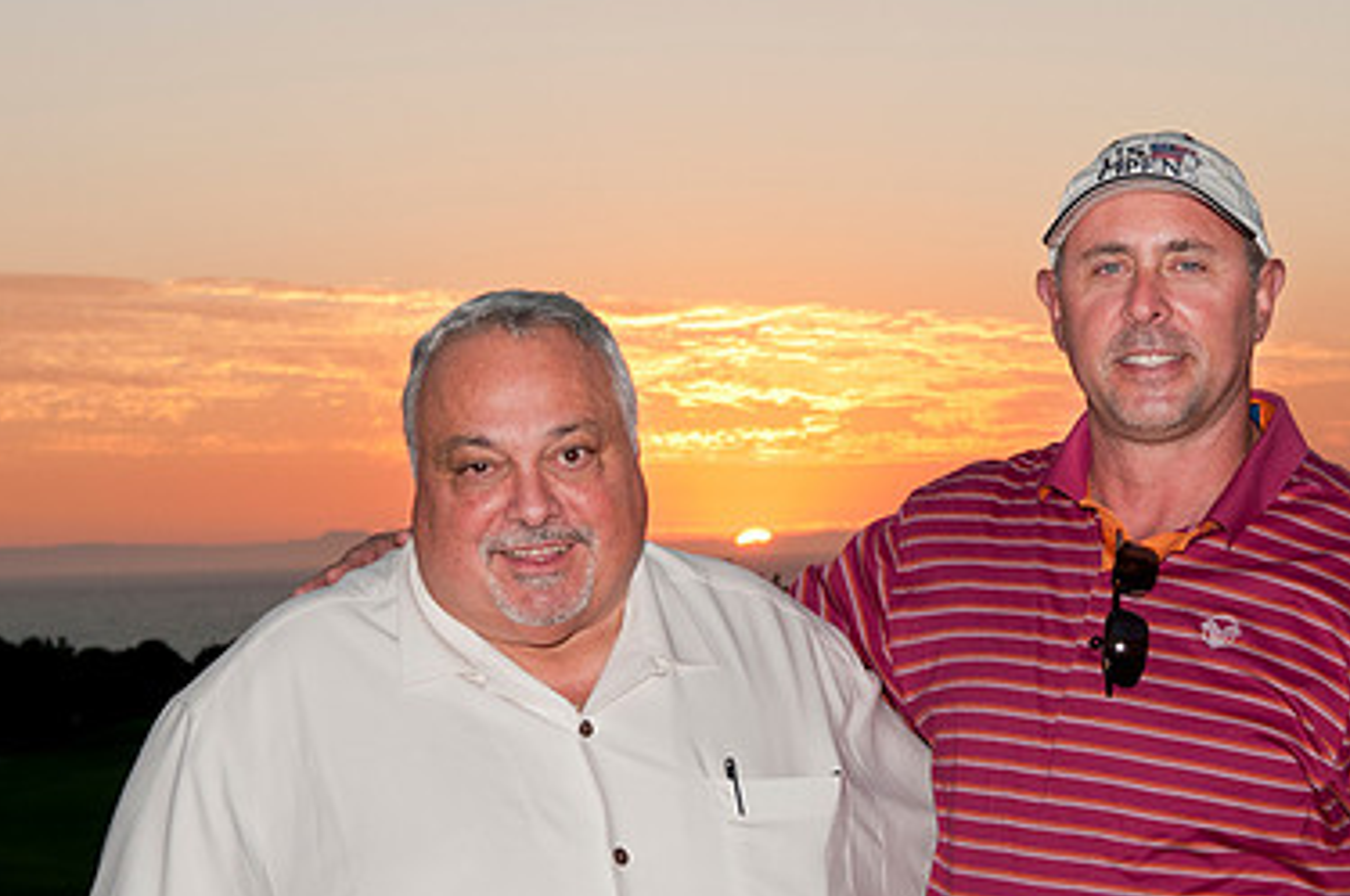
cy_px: 567
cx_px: 900
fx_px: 3820
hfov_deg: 20.0
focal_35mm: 102
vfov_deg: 13.4
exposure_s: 1/200
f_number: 7.1
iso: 250
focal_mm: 44
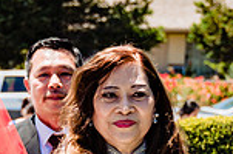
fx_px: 833
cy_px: 143
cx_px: -152
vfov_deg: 10.5
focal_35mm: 129
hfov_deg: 14.5
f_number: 2.8
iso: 125
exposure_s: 1/2000
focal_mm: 28
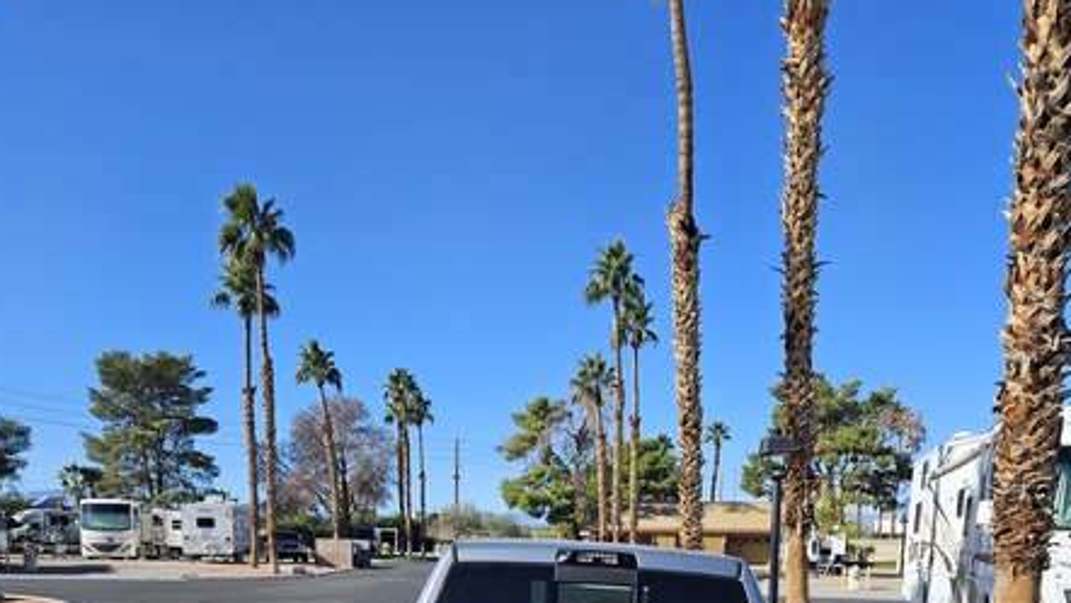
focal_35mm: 34
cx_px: 531
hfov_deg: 58.0
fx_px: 966
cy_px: 668
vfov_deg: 30.8
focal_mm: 5.4
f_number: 1.8
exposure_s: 1/1414
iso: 25
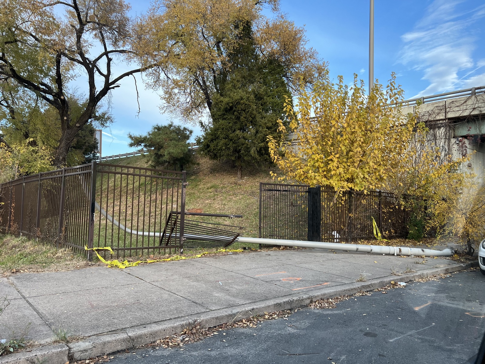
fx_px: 364
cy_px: 182
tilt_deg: +6.9
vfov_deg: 53.1
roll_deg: -2.9
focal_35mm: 26
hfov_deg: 67.3
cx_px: 242
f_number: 1.5
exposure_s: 1/448
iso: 50
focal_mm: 5.7
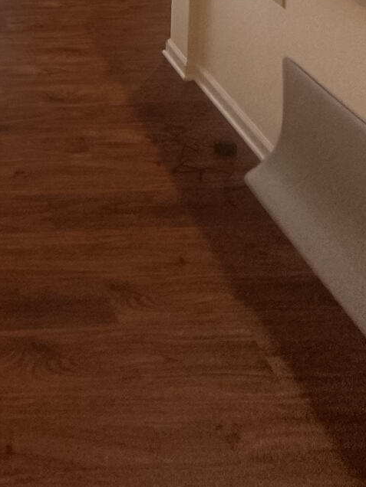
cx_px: -114
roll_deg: +3.3
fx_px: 620
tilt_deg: -9.4
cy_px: -176
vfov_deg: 31.1
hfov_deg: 27.3
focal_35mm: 44
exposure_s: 1/120
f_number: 2.2
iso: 250
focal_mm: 2.22
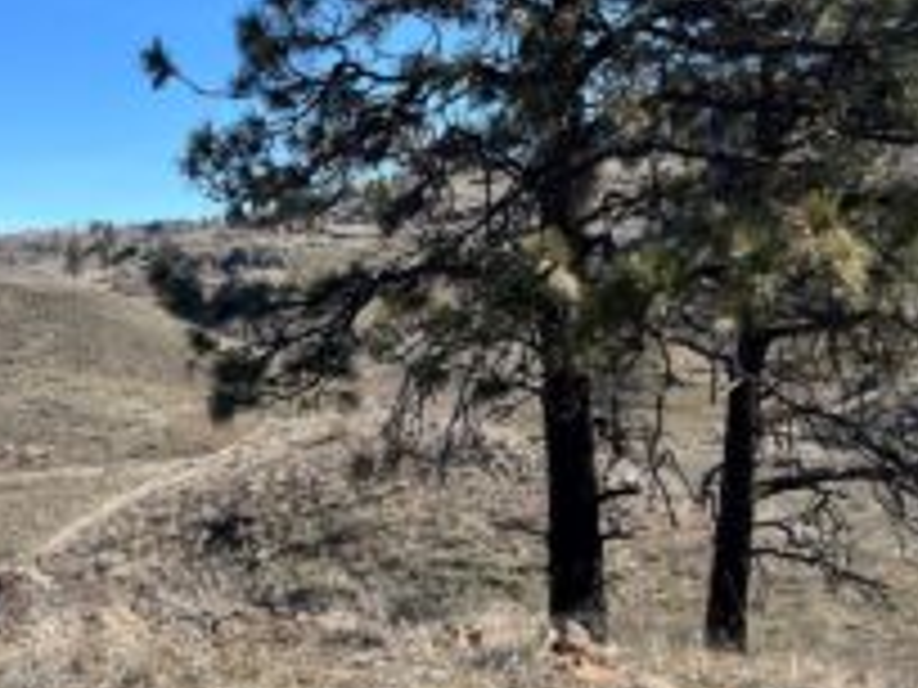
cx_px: 270
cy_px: 279
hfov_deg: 36.9
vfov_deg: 28.5
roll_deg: +0.3
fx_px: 1352
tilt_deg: +1.3
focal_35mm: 51
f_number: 1.5
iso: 50
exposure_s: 1/2915
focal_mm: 5.7
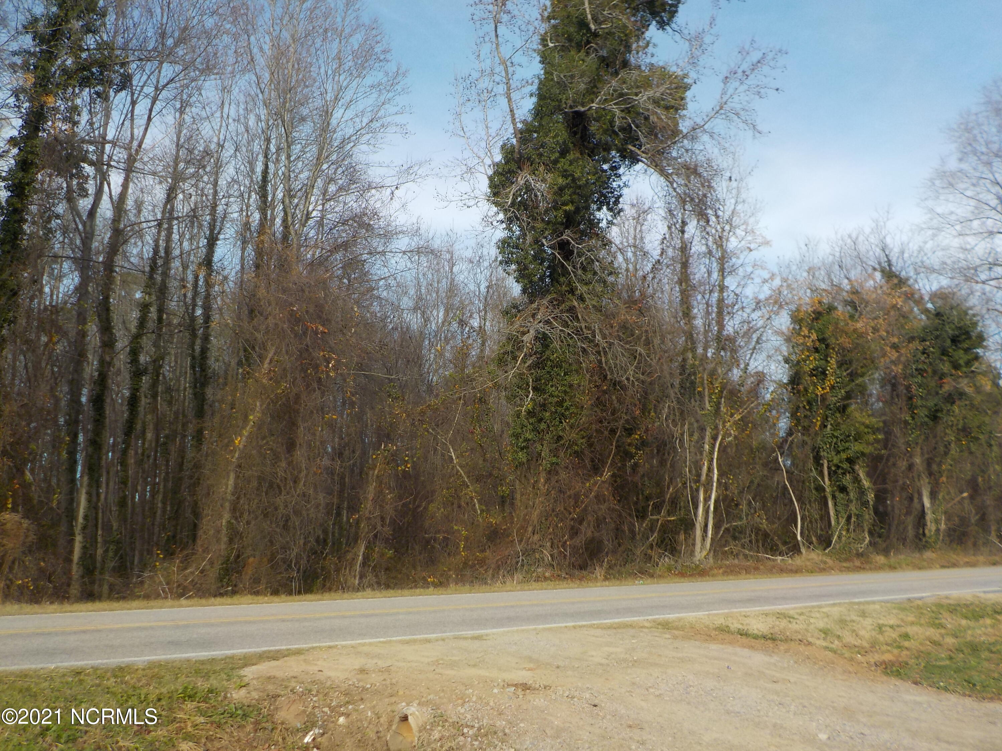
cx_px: 501
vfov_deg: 46.8
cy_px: 376
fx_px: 868
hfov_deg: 60.0
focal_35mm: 30
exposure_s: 1/800
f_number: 3.3
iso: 125
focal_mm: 4.1
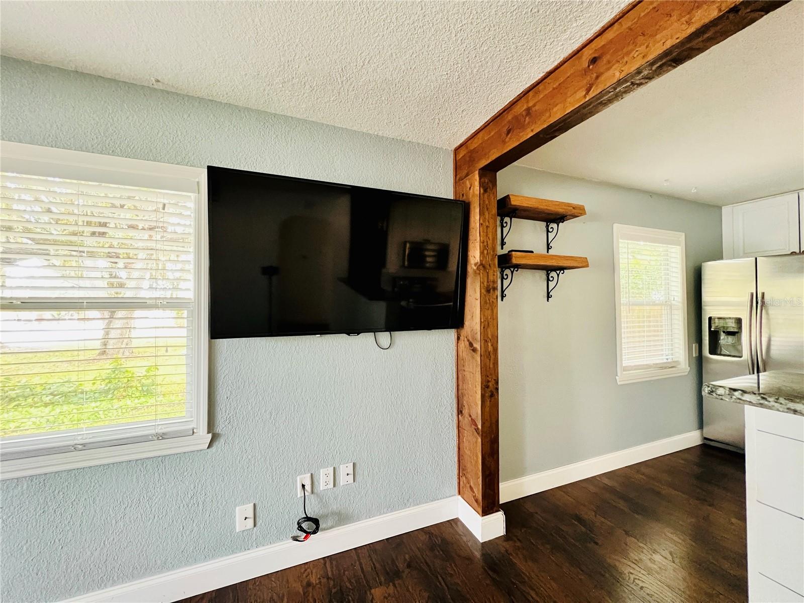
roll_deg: +0.1
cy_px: 302
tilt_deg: +0.1
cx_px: 402
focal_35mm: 13
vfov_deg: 89.9
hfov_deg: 106.2
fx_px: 302
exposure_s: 1/30
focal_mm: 1.57
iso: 1000
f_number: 1.8
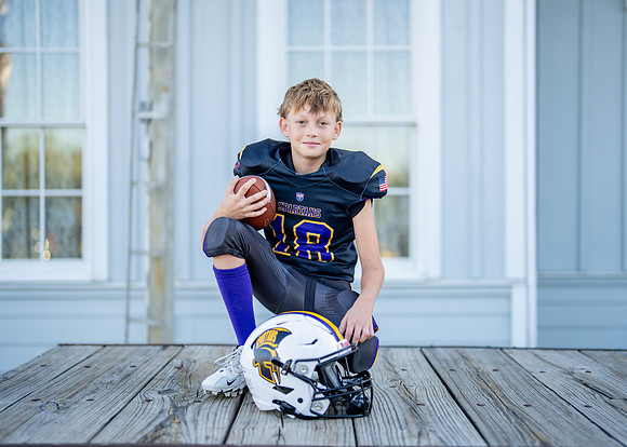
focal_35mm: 54
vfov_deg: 26.2
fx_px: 962
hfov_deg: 36.1
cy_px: 224
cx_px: 314
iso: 100
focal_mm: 50
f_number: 1.2
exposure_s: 1/1250
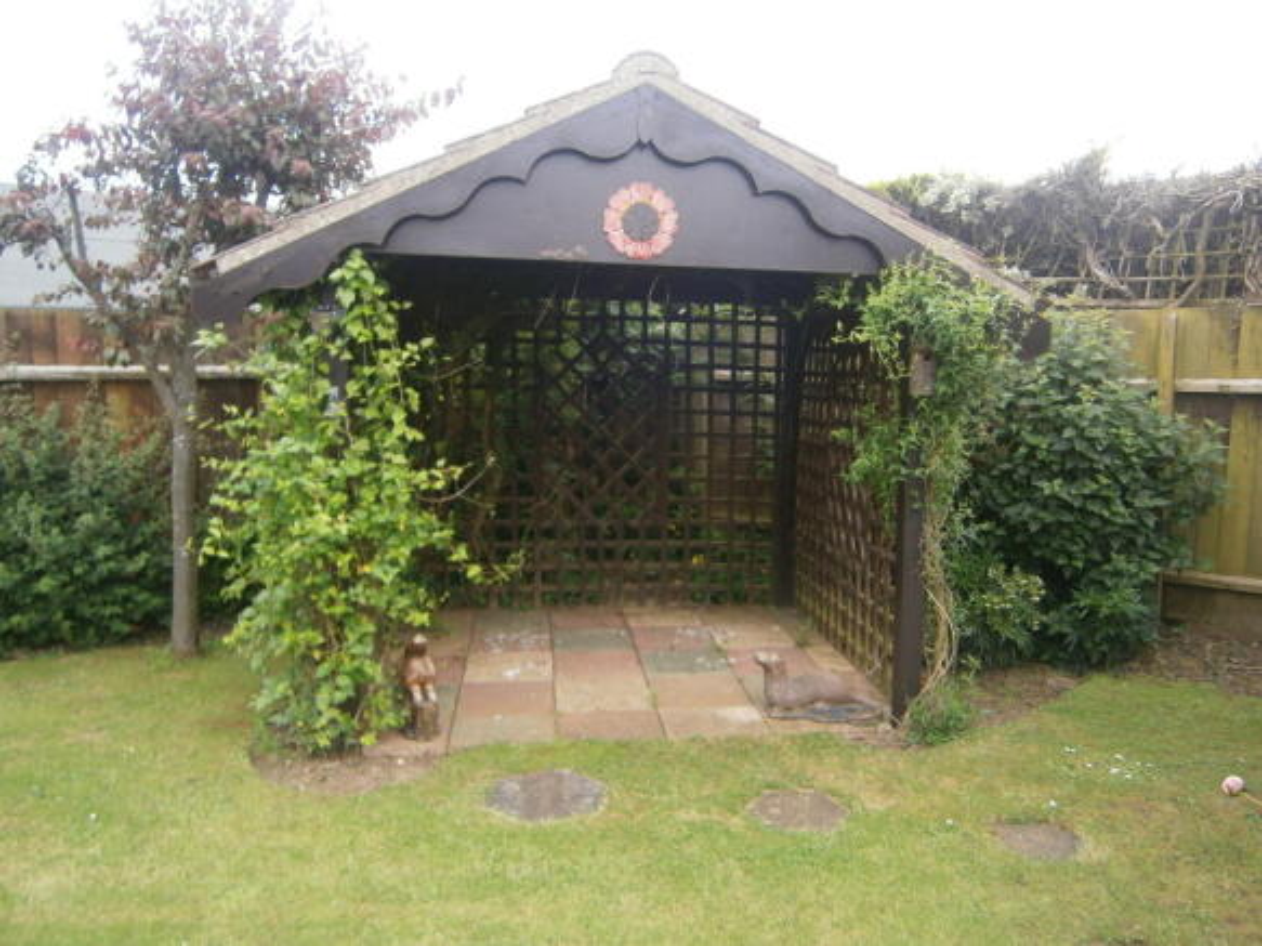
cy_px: 473
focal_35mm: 26
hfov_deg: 67.3
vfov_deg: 53.0
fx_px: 948
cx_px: 631
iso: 80
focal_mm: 4.7
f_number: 2.8
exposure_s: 1/200
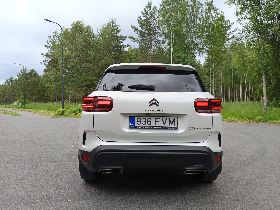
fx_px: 194
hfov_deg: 71.6
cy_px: 105
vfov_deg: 56.8
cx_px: 140
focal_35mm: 24
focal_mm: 5.31
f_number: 1.7
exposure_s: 1/100
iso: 61
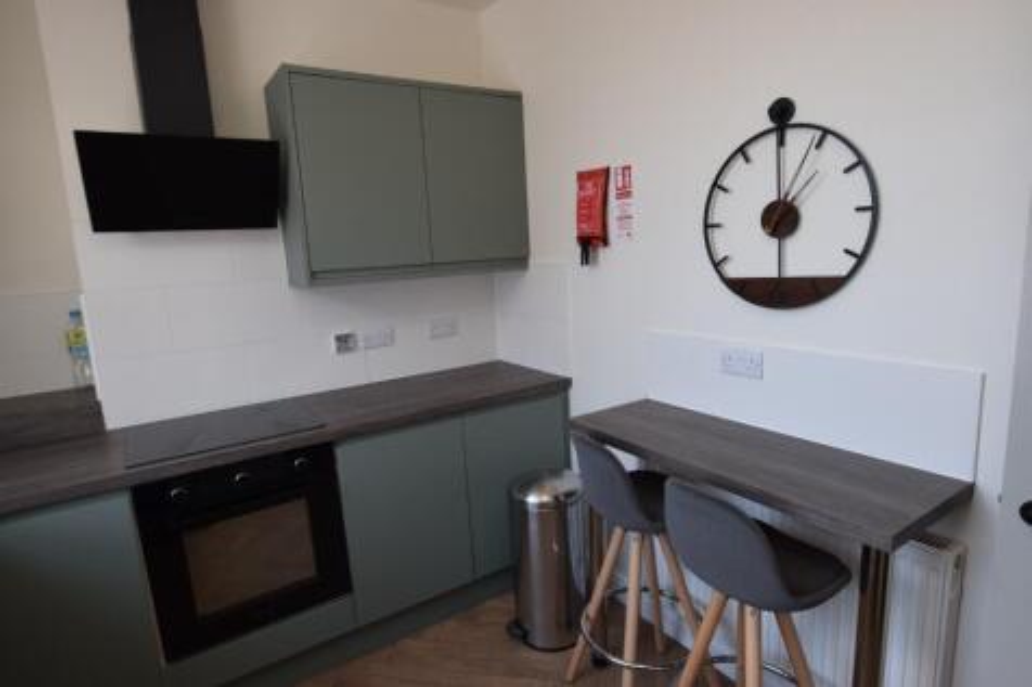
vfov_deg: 63.2
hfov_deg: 85.4
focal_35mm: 20
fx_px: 559
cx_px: 516
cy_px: 344
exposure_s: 1/125
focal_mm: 13
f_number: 5.6
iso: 400
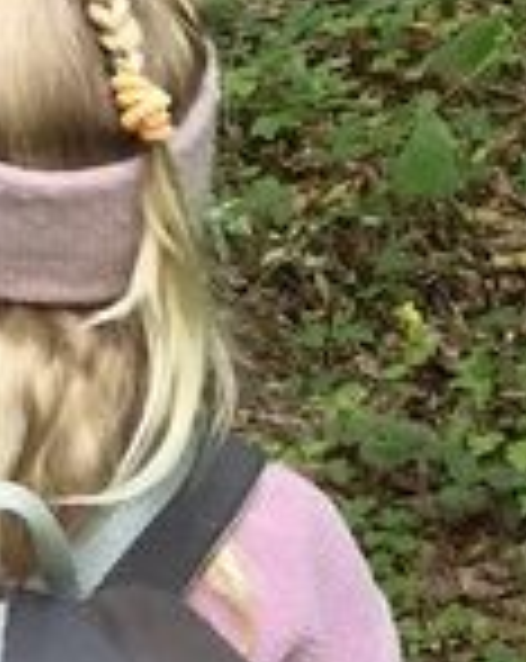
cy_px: -221
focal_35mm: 153
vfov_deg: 12.2
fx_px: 2987
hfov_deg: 9.8
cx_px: -229
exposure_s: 1/100
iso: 250
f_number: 1.8
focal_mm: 5.4
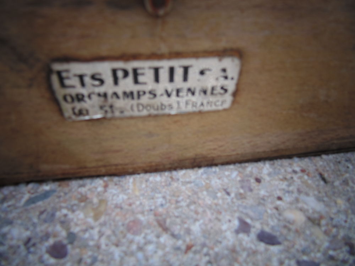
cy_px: 133
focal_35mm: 22
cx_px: 178
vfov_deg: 61.1
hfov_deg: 76.4
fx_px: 226
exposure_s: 1/60
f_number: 3.1
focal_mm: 4
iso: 80
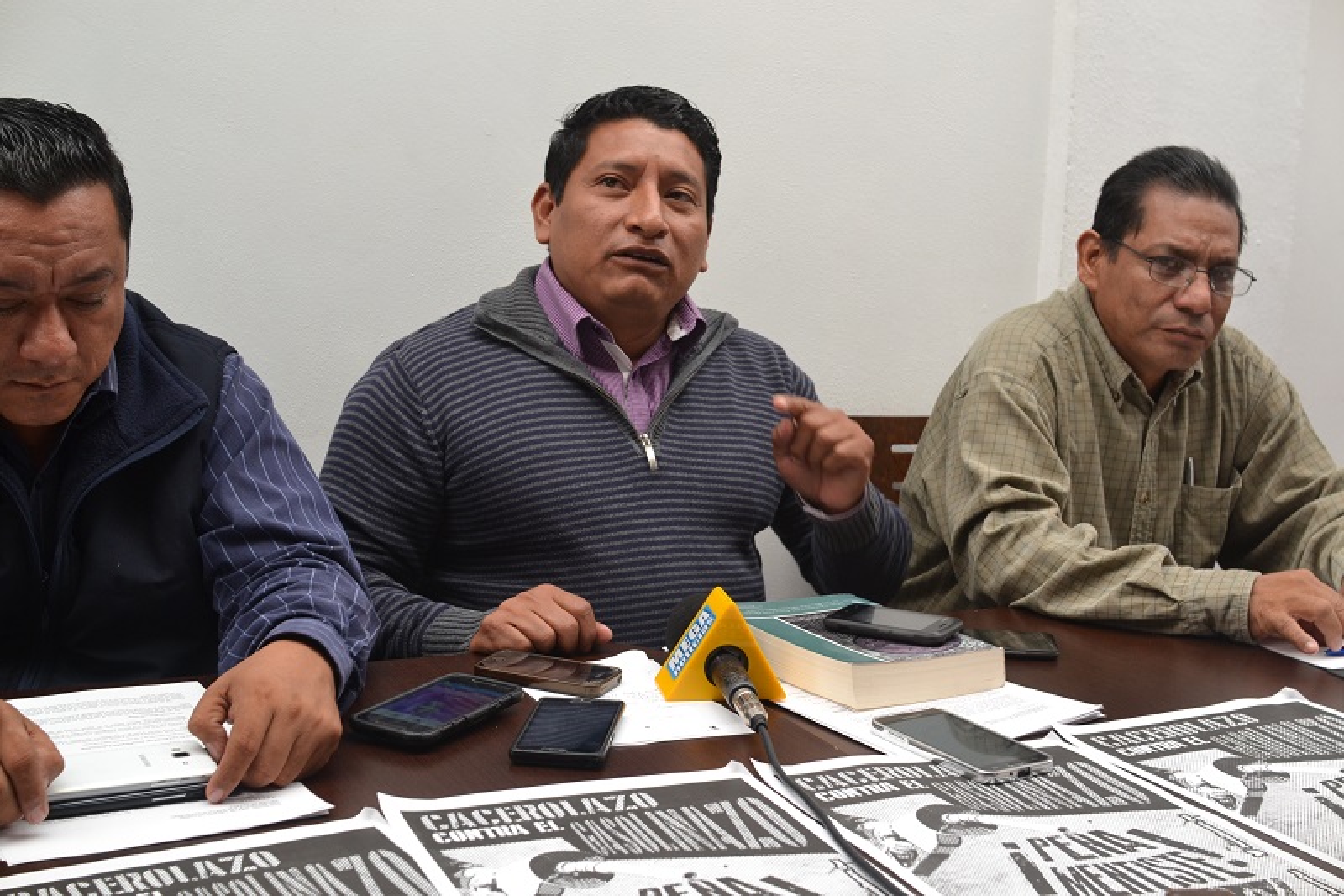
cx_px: 672
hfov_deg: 43.6
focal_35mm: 45
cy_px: 448
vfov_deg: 29.9
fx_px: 1680
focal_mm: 30
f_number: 5.6
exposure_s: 1/125
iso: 400
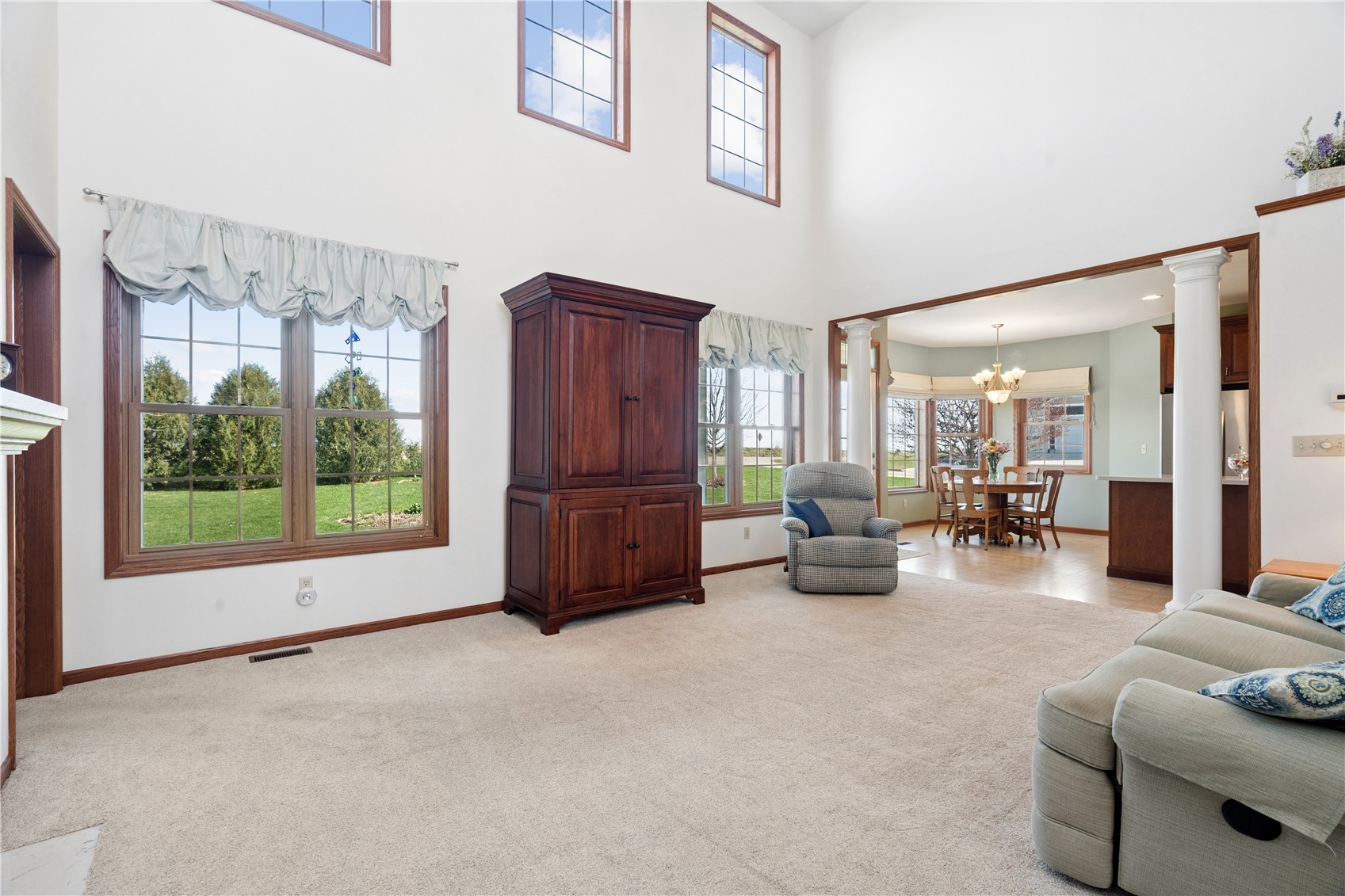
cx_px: 672
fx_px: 598
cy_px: 448
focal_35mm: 16
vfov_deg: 73.7
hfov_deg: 96.7
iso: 400
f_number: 10
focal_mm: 16
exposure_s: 1/15
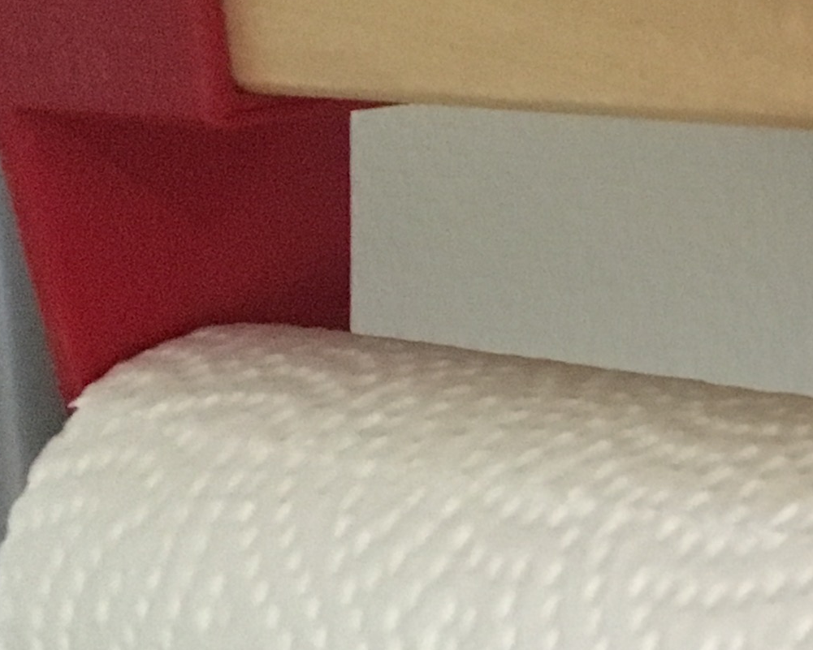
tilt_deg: -9.7
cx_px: 1583
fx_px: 2743
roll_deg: -0.6
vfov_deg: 13.5
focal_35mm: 114
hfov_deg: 14.3
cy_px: 348
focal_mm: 4.15
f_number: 2.2
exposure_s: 1/17
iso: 320
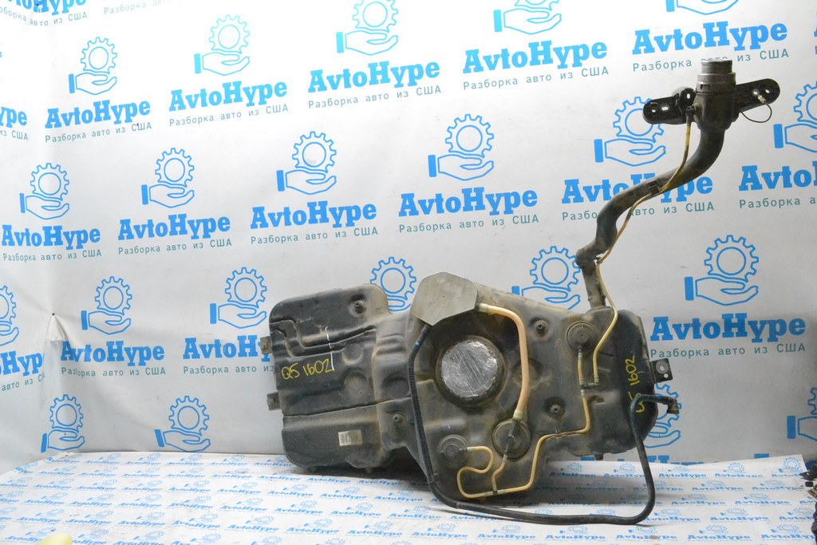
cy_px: 272
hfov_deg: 57.2
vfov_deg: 40.0
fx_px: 749
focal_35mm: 33
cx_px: 408
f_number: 13
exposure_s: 1/100
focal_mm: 22
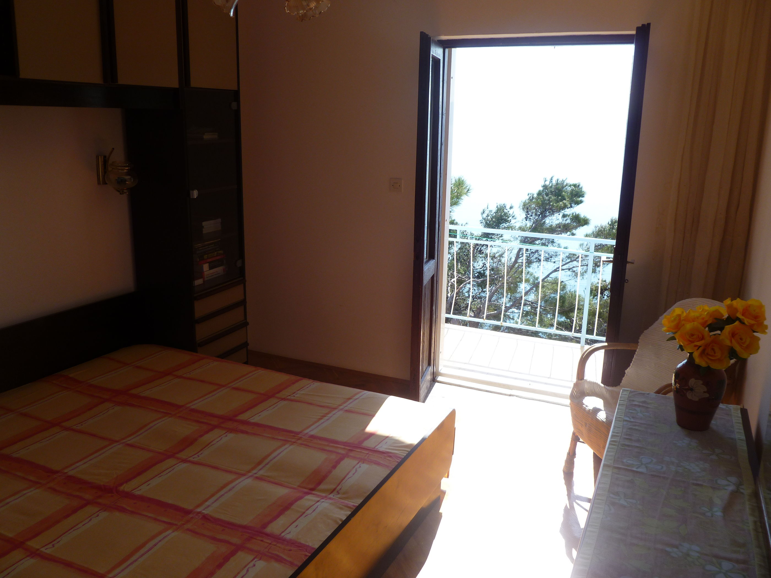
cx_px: 386
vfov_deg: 49.7
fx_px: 624
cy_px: 289
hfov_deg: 63.4
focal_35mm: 28
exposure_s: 1/320
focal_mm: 5
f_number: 3.3
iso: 80
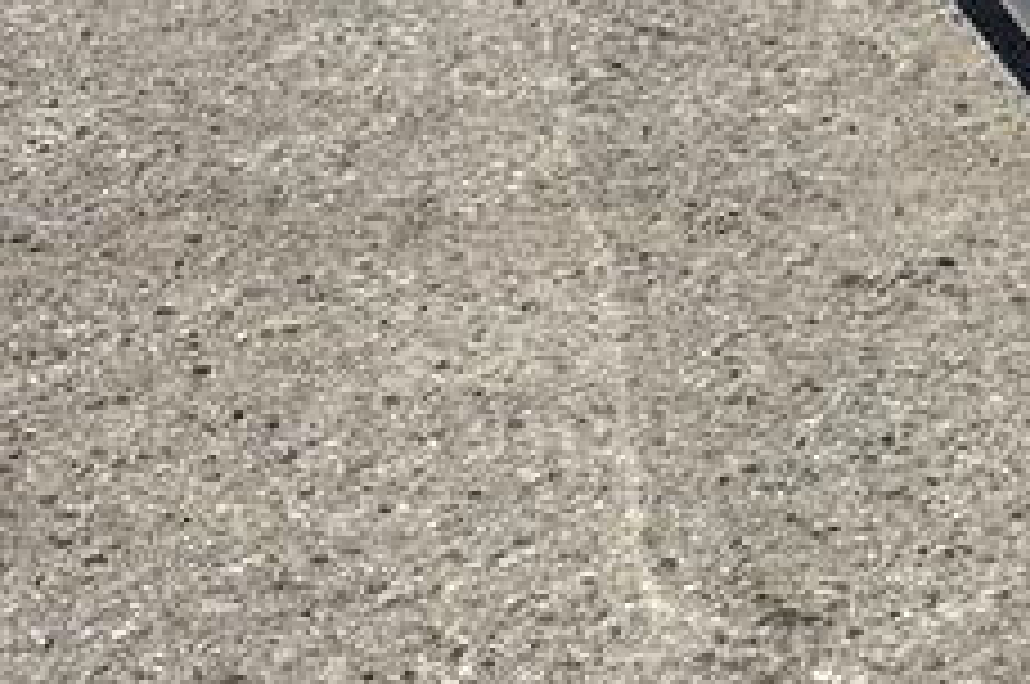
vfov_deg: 9.7
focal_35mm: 134
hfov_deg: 11.3
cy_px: -513
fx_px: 3828
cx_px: 2838
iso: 80
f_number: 1.7
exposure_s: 1/6150
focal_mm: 6.3
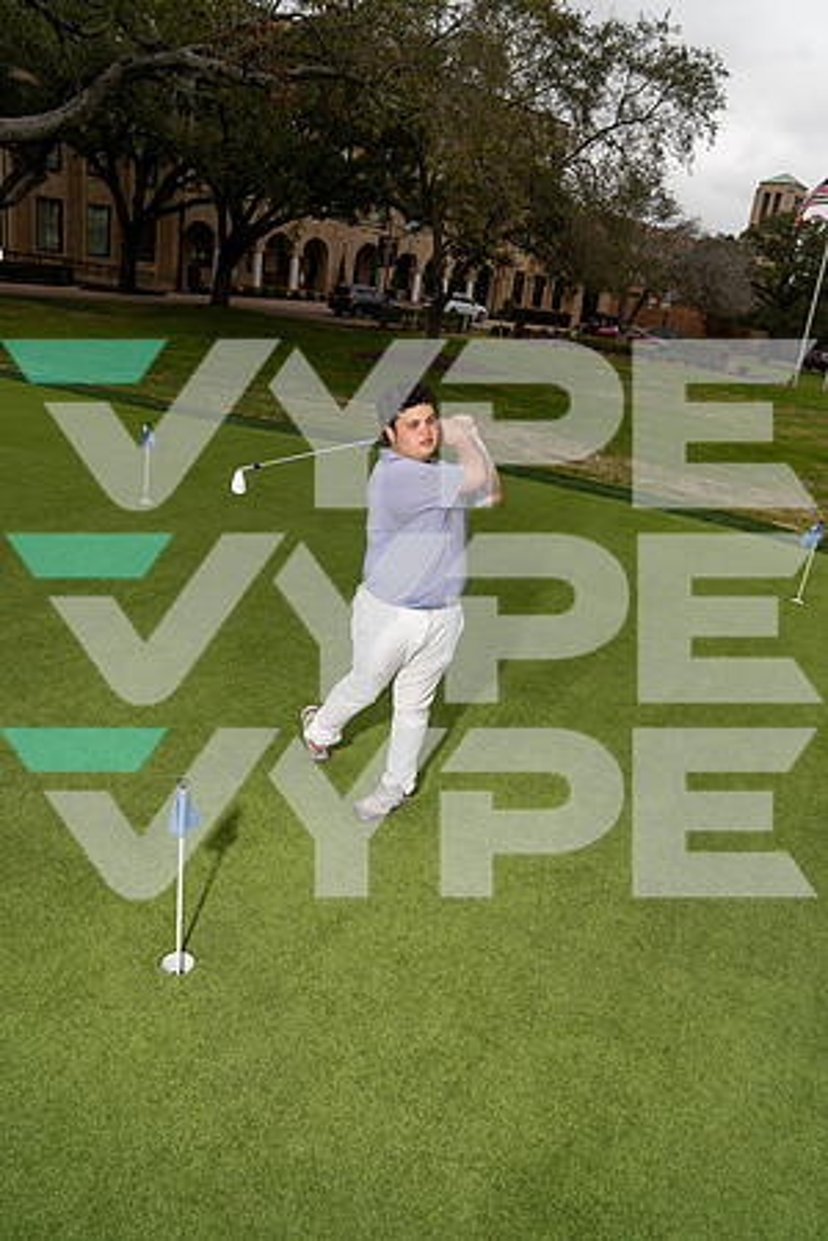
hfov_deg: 53.1
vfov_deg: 73.7
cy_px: 620
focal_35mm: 24
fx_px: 828
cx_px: 414
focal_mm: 24
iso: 200
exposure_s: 1/250
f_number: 7.1
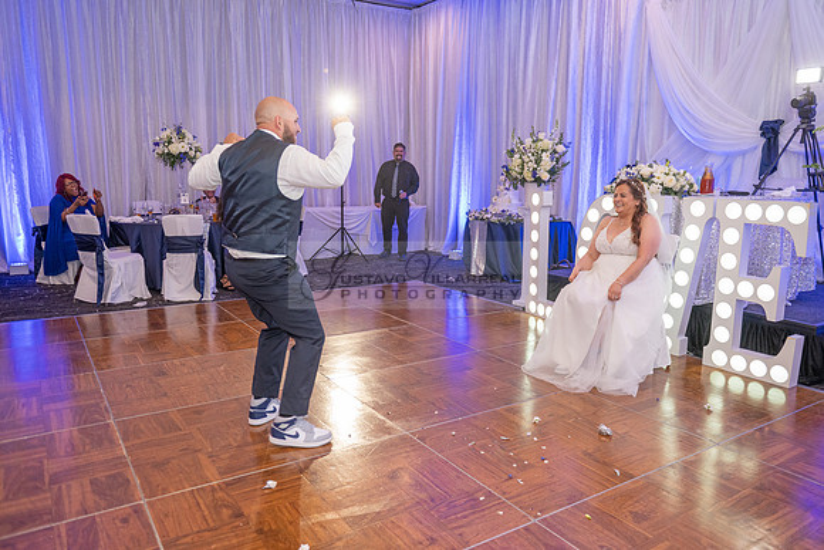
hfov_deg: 67.4
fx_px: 618
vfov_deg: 48.0
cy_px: 275
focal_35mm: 27
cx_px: 412
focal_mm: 27
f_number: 3.5
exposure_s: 1/200
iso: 1600
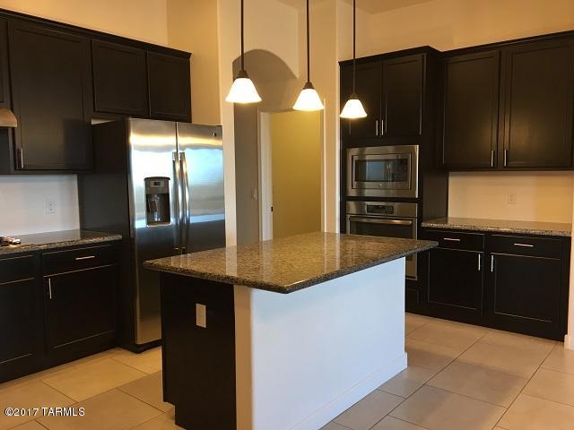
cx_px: 287
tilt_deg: -4.5
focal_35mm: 29
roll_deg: +0.3
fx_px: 481
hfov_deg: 61.7
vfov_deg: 48.2
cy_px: 215
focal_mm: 4.15
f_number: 2.2
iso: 80
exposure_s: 1/33
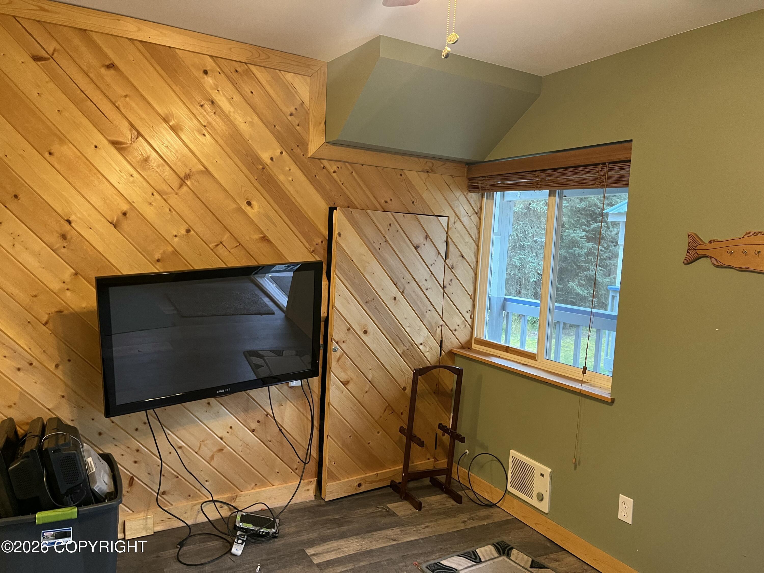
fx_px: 574
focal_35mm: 26
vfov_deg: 53.1
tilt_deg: -3.6
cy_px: 286
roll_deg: -2.4
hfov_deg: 67.3
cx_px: 382
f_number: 1.6
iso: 320
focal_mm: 5.1
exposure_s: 1/60
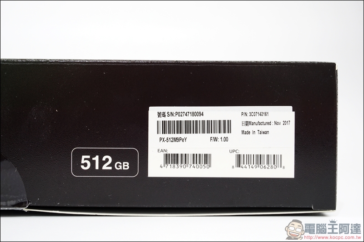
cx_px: 182
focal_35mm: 56
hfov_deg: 35.9
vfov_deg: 24.4
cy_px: 121
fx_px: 561
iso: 400
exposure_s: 1/2
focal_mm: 37
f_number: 16
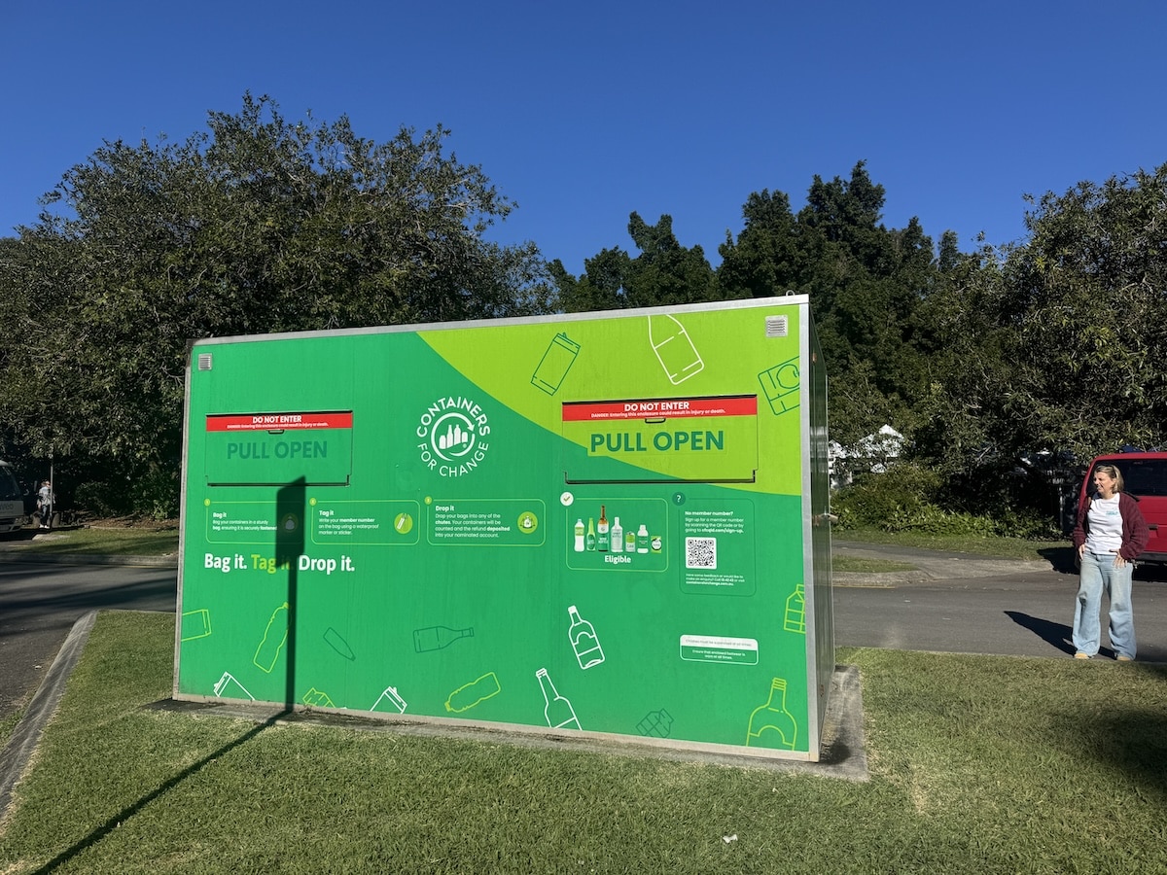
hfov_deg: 71.6
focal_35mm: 24
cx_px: 584
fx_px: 809
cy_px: 438
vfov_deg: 56.8
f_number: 1.78
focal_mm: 6.76
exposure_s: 1/7937
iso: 80
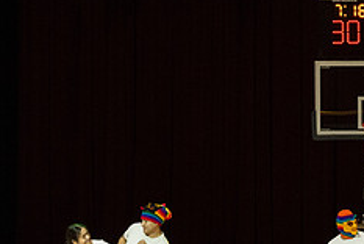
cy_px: 221
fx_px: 1893
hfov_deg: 10.8
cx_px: 404
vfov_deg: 7.3
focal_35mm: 187
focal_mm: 58
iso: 4000
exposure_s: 1/400
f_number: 5
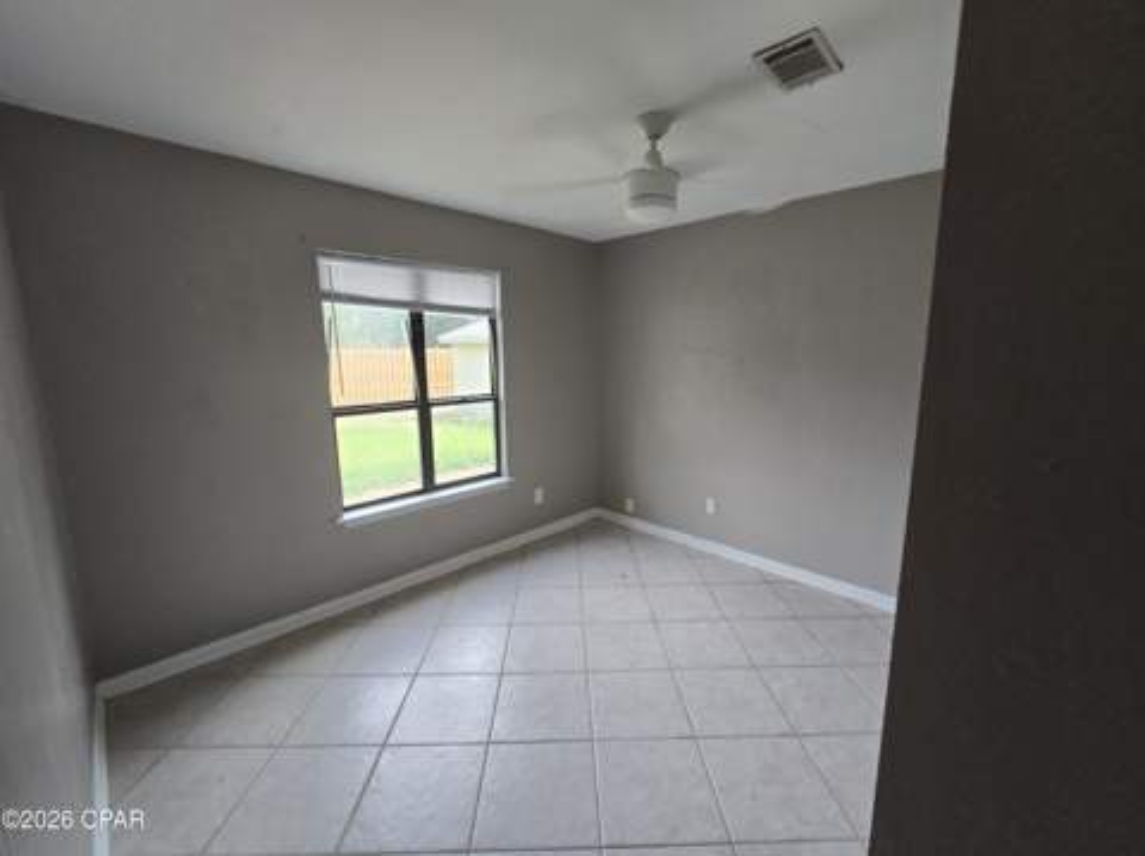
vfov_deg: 89.8
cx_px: 572
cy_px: 428
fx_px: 430
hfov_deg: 106.2
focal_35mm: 13
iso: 100
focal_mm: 2.2
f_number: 2.2
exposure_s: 1/60
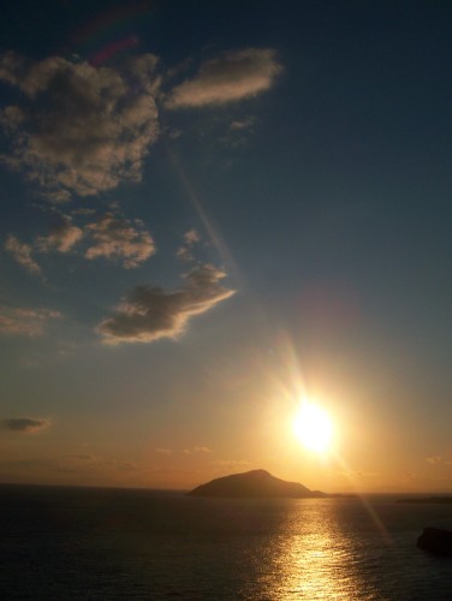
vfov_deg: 48.9
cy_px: 300
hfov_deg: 37.8
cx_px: 226
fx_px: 660
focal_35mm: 38
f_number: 7.1
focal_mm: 6.3
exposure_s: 1/1250
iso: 64
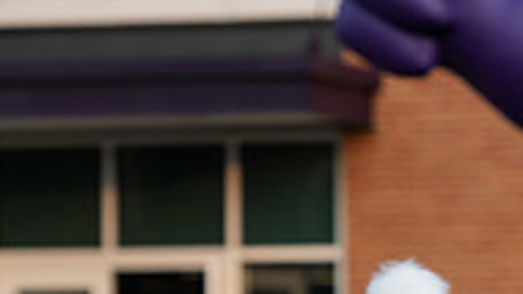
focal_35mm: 431
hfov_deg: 5.0
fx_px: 5979
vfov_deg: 2.8
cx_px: 595
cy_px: 488
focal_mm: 135
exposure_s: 1/800
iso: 640
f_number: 5
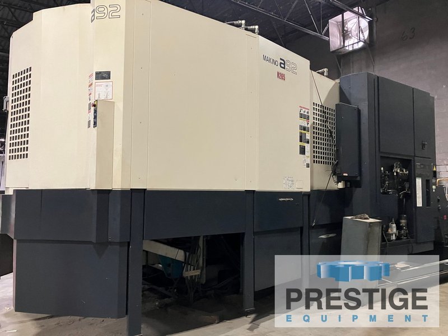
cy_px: 168
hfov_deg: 63.4
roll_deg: -0.1
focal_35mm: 28
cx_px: 224
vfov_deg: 49.7
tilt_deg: +4.6
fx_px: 362
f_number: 1.8
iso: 400
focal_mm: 3.99
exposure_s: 1/40
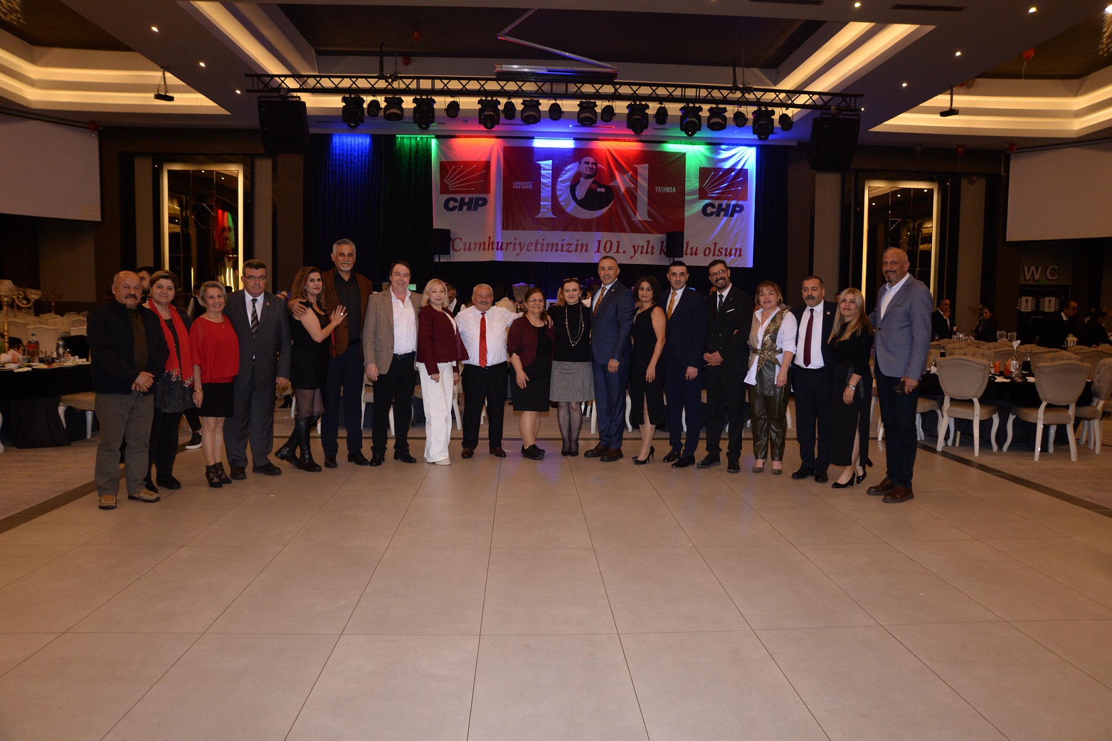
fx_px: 1730
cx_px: 556
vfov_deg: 24.2
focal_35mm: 56
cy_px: 370
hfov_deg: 35.6
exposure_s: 1/125
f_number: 6.3
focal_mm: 56
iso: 1600
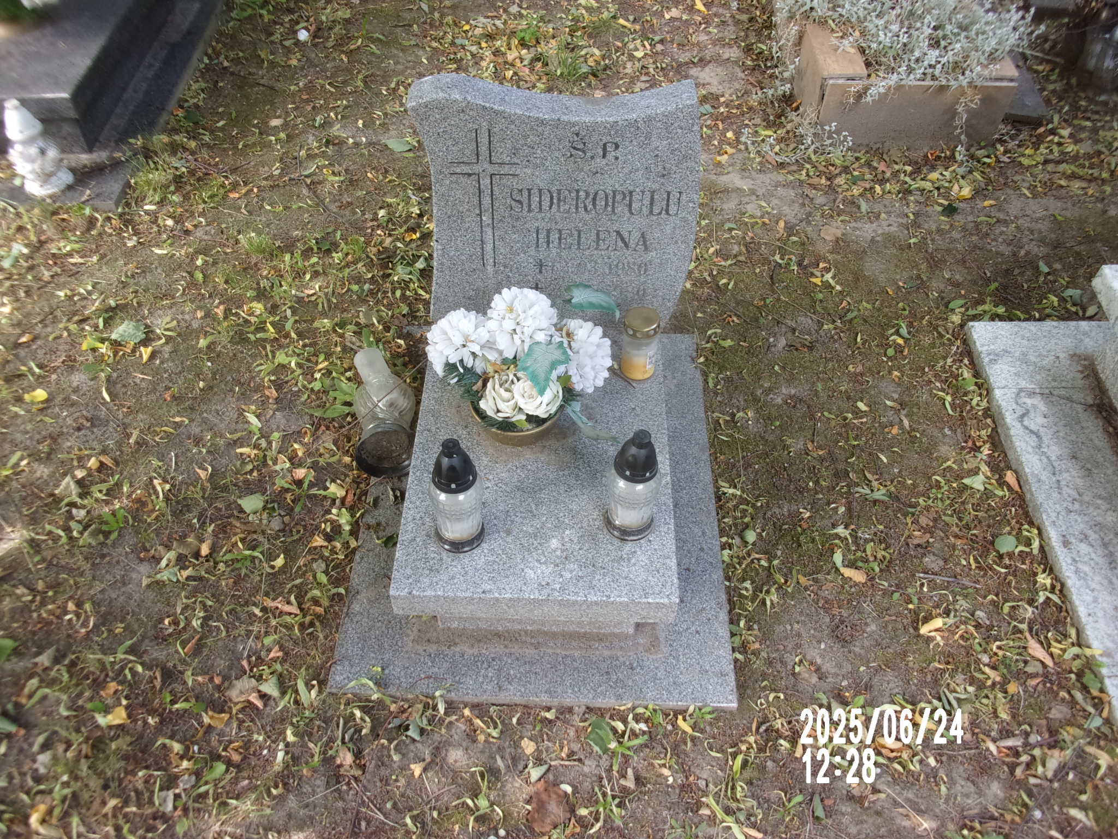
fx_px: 904
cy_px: 420
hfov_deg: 63.4
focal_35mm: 28
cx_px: 559
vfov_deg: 49.7
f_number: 3.9
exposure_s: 1/34
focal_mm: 5.1
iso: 101
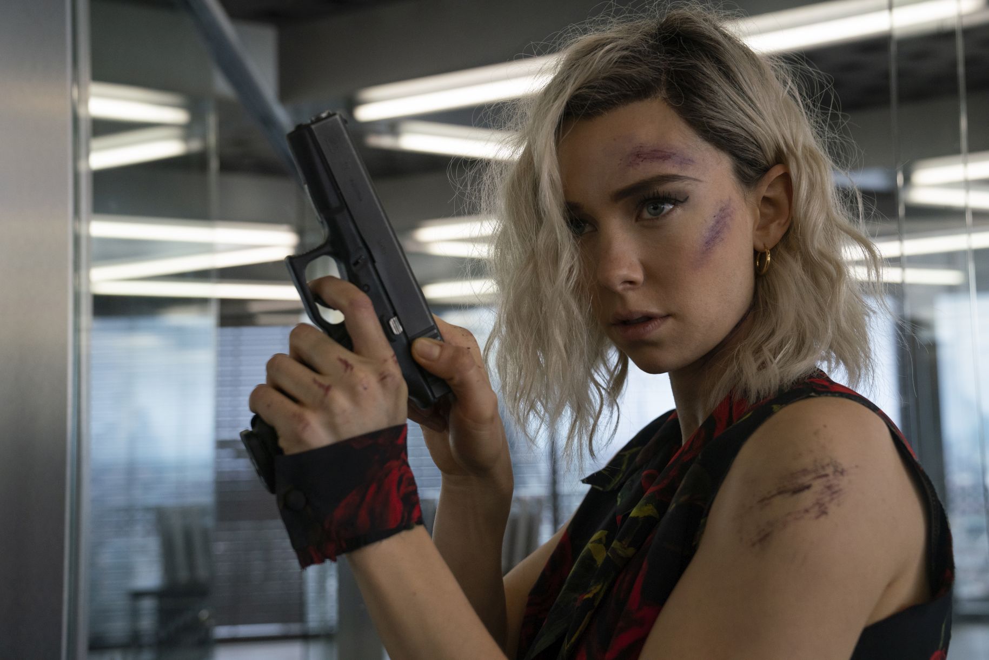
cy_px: 330
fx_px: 1072
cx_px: 494
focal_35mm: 39
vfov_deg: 34.2
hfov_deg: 49.5
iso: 2500
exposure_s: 1/200
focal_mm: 39
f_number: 4
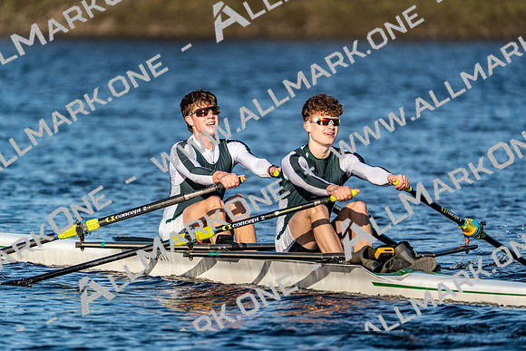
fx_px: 8768
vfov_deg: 2.3
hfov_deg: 3.4
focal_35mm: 600
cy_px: 176
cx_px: 263
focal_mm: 600
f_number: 6.3
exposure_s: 1/2000
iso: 320
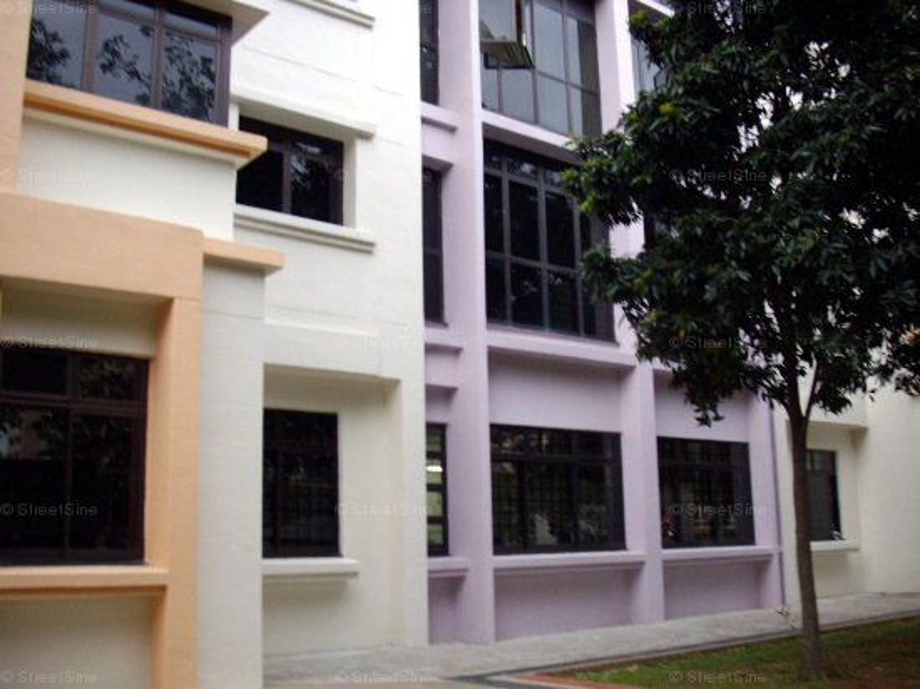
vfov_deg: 38.6
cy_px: 344
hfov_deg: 50.2
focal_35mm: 37
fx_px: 983
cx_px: 460
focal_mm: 6.2
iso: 161
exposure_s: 1/50
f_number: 2.8
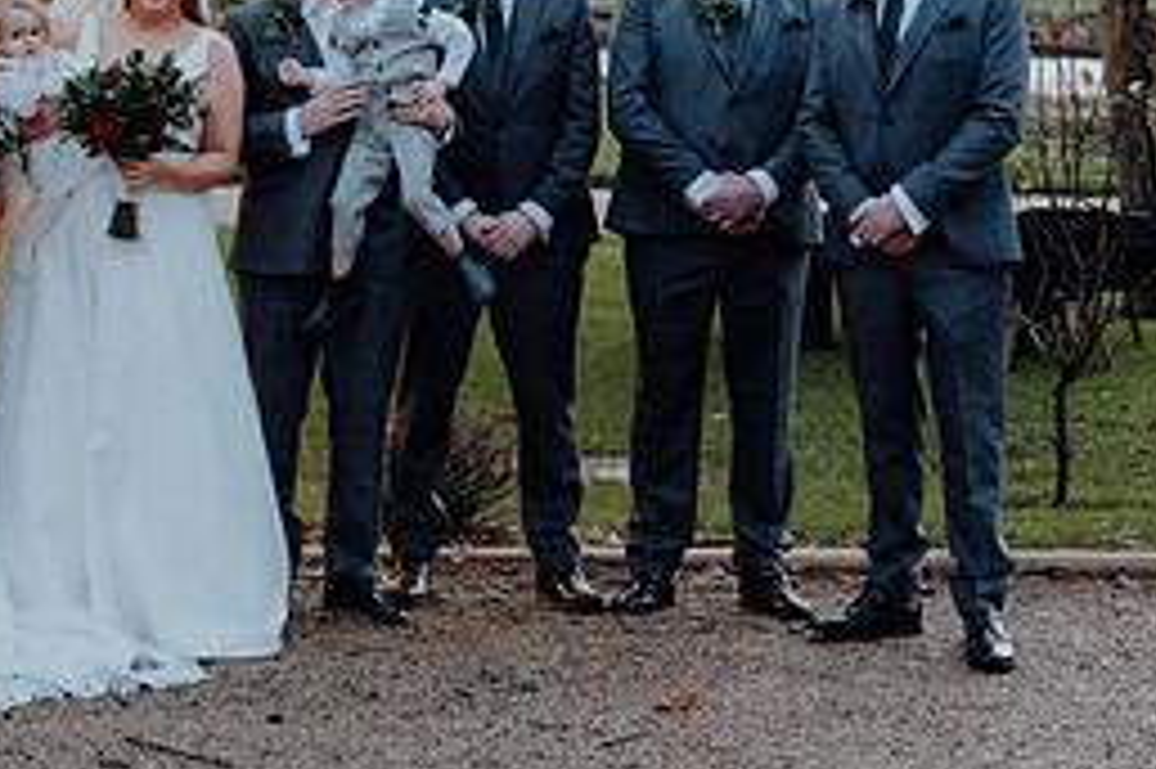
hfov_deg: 22.0
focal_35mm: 91
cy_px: -47
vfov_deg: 14.7
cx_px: 166
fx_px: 2920
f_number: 5
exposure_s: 1/160
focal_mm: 40
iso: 5000
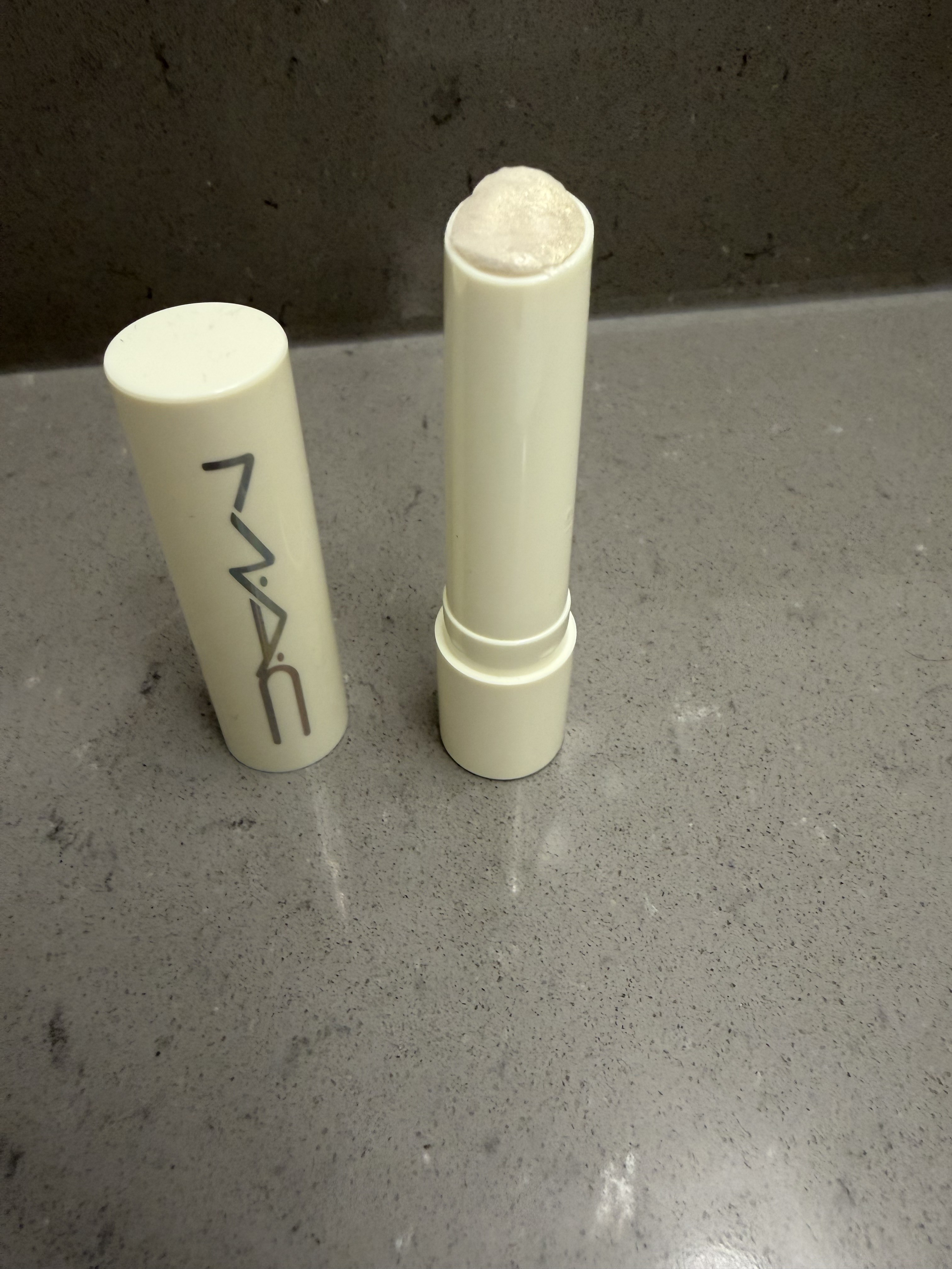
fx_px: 880
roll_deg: +0.8
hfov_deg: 56.8
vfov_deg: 71.6
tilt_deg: -44.6
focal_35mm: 24
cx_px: 476
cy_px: 634
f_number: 2.2
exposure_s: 1/120
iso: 250
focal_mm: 2.22
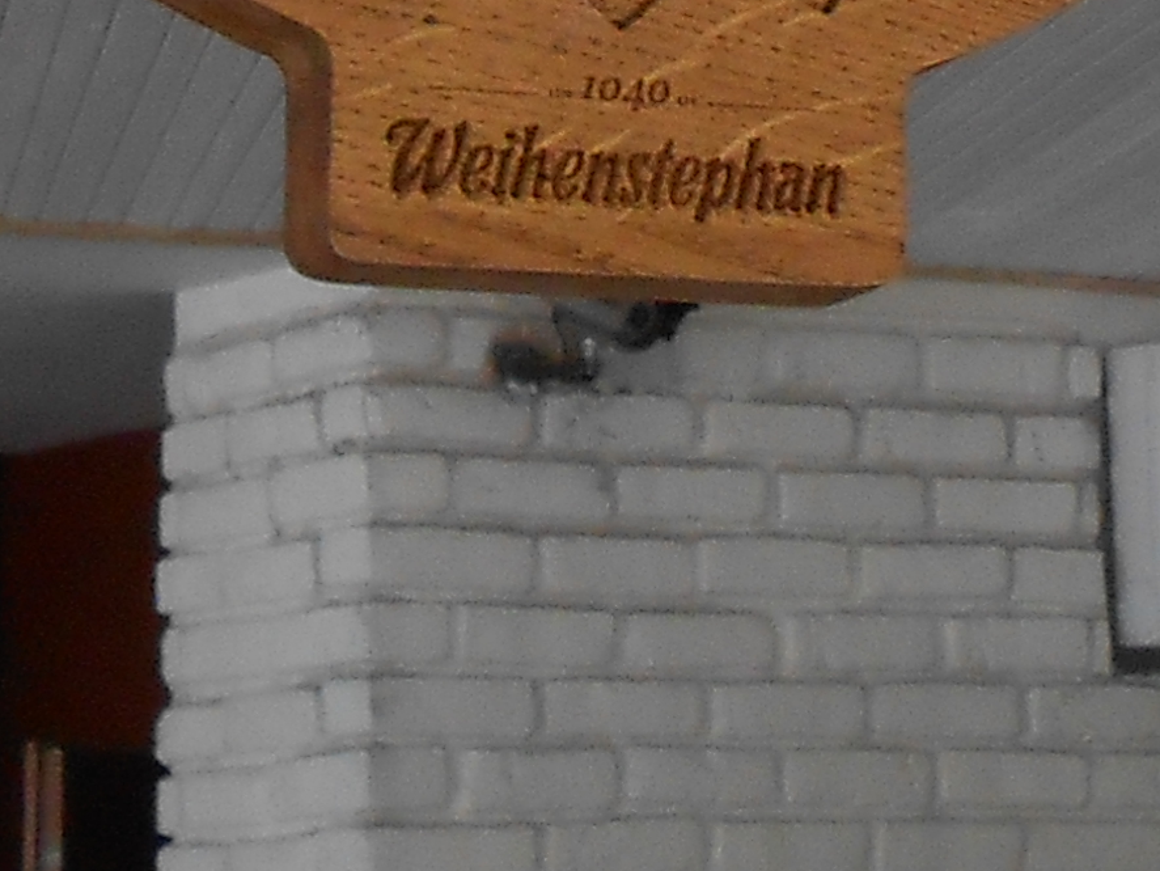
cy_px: -969
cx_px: 673
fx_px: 5229
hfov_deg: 12.7
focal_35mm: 156
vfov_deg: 8.9
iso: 200
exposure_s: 1/30
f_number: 3.8
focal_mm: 5.3
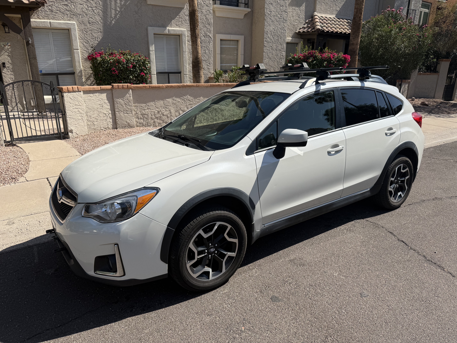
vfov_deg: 56.8
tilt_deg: -18.2
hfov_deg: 71.6
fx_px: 317
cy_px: 172
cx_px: 228
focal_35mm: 24
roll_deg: -0.7
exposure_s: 1/4975
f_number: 1.78
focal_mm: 6.76
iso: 80
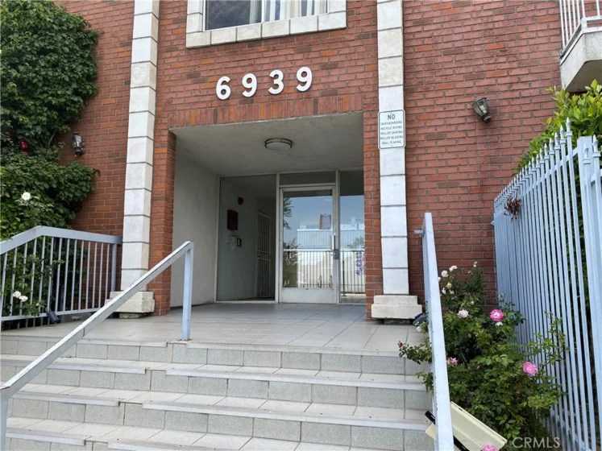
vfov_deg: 53.1
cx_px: 301
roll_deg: +0.4
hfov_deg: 67.3
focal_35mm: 26
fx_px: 452
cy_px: 226
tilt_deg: +3.9
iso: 32
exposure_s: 1/454
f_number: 1.8
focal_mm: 4.25
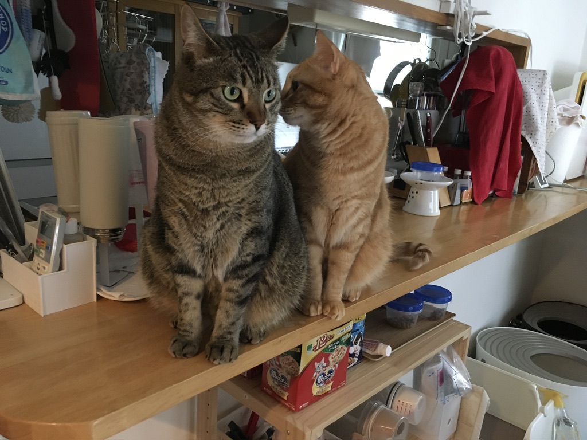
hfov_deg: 61.7
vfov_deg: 48.2
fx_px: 492
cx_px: 294
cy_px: 220
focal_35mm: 29
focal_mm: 4.15
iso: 400
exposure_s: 1/15
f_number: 2.2
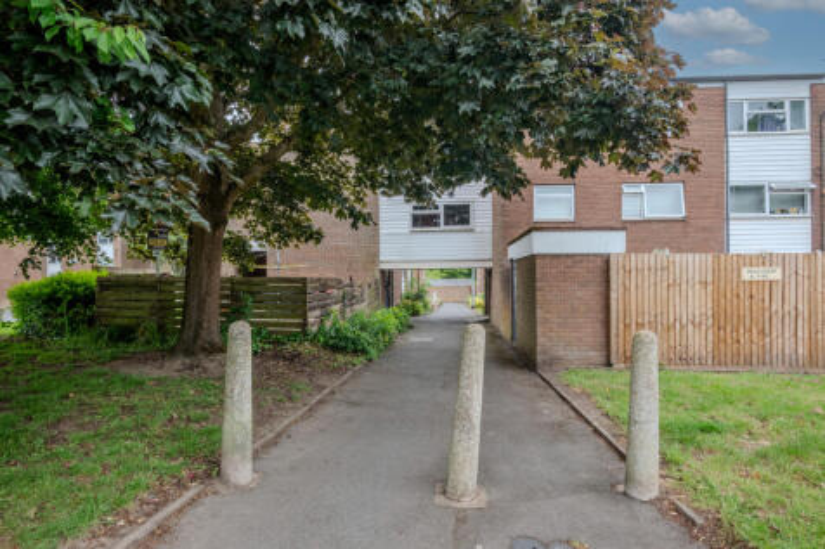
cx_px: 412
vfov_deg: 70.4
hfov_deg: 93.3
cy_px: 274
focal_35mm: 17
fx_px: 389
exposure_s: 1/125
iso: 400
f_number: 14
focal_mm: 17
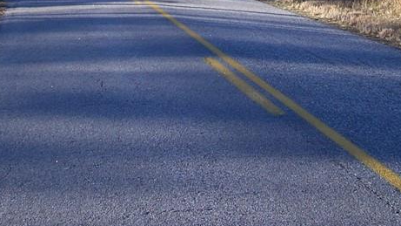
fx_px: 978
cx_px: 107
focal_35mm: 92
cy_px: -40
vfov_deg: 12.8
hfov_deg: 23.0
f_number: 2.8
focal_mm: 6.3
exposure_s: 1/320
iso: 64
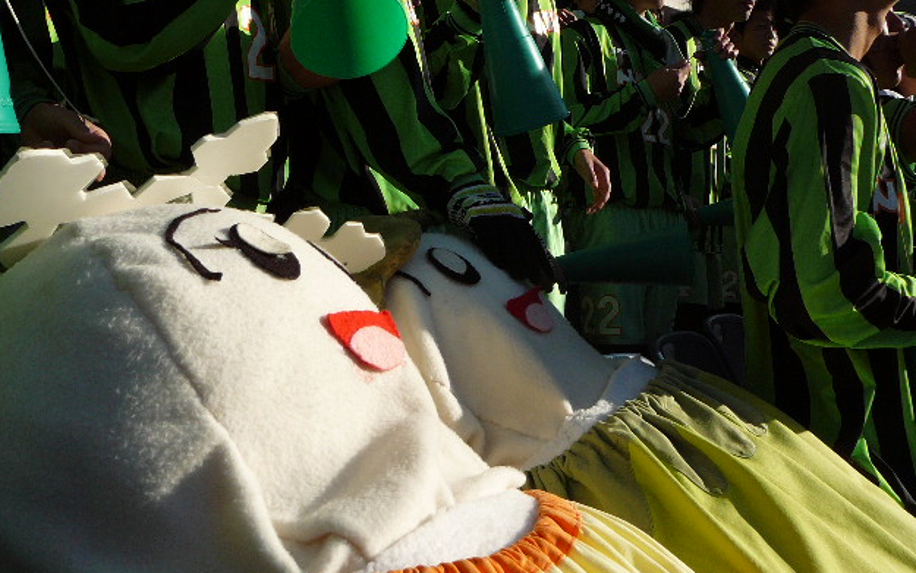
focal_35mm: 38
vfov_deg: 33.5
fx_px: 949
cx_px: 459
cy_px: 232
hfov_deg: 51.5
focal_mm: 5.2
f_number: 5
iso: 100
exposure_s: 1/1000
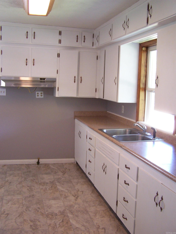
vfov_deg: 49.0
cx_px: 88
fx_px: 258
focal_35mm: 38
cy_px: 117
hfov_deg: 37.7
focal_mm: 6.3
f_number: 2.8
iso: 140
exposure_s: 1/20
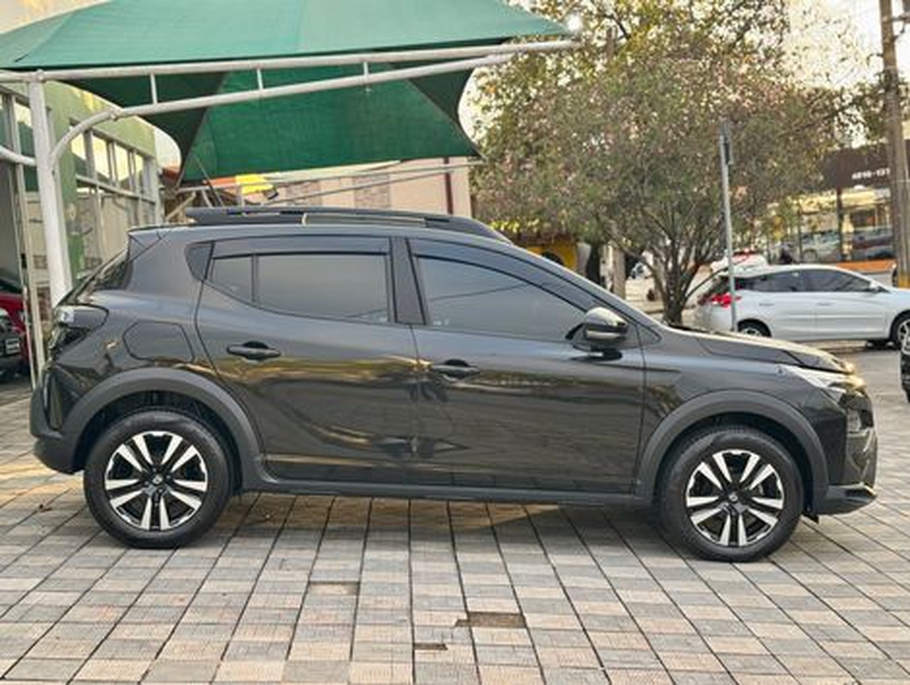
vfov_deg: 30.3
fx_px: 1264
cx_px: 455
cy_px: 342
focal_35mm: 48
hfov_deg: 39.6
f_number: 1.78
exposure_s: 1/112
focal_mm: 6.76
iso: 100
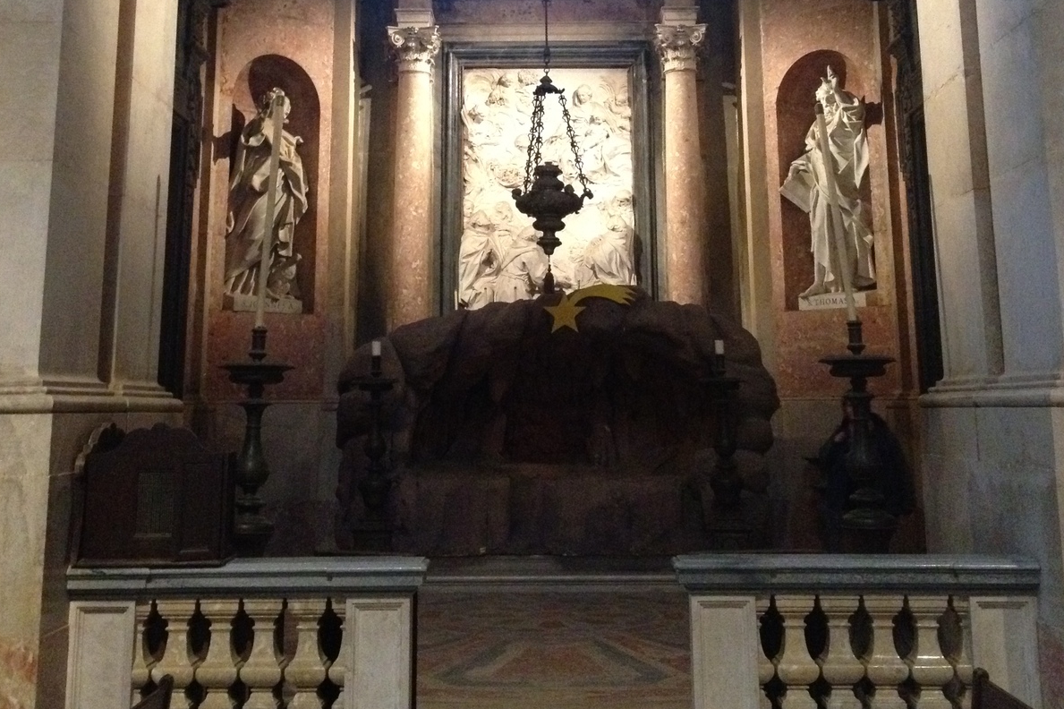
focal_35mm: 49
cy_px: 135
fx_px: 1448
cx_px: 531
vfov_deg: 26.9
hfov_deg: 40.4
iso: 640
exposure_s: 1/15
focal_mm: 4.28
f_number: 2.4
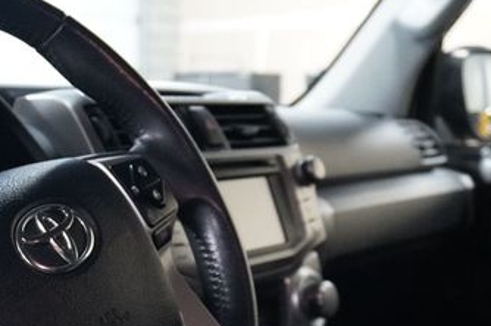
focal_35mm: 69
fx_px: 940
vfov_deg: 19.5
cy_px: 260
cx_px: 160
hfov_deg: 29.1
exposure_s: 1/40
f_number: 4.5
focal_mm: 24
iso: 6400
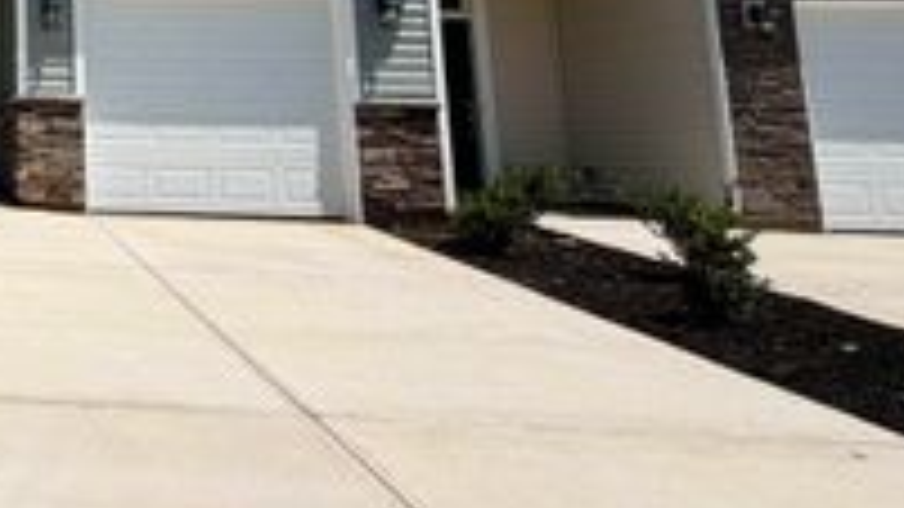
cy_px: 2
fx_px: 911
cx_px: -202
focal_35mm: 38
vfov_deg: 29.2
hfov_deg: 38.0
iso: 20
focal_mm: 2.22
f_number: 2.2
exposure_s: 1/1312
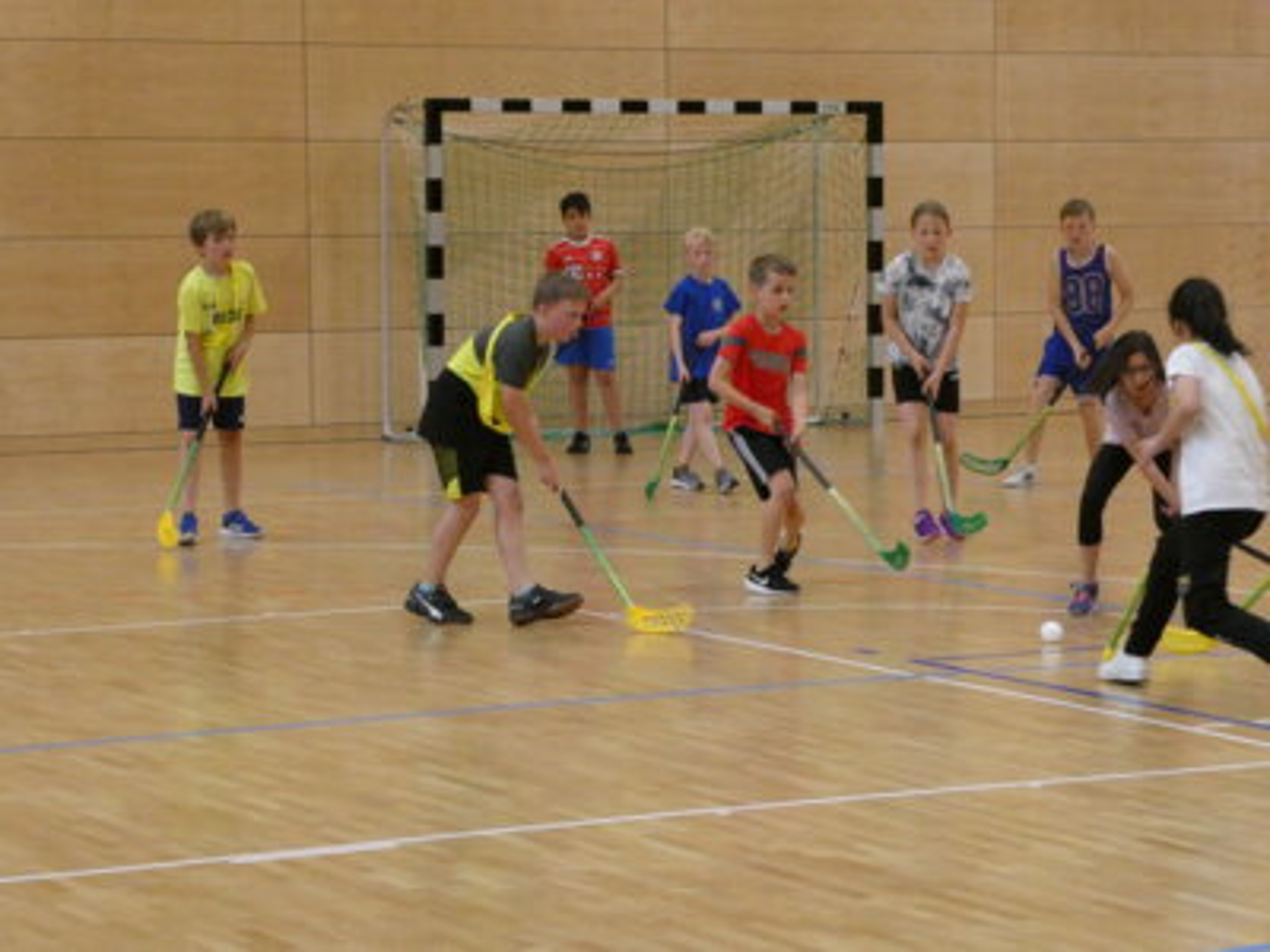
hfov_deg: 18.5
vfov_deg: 14.0
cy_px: 476
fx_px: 3889
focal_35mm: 106
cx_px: 635
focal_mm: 19
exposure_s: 1/125
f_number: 5.1
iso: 1000
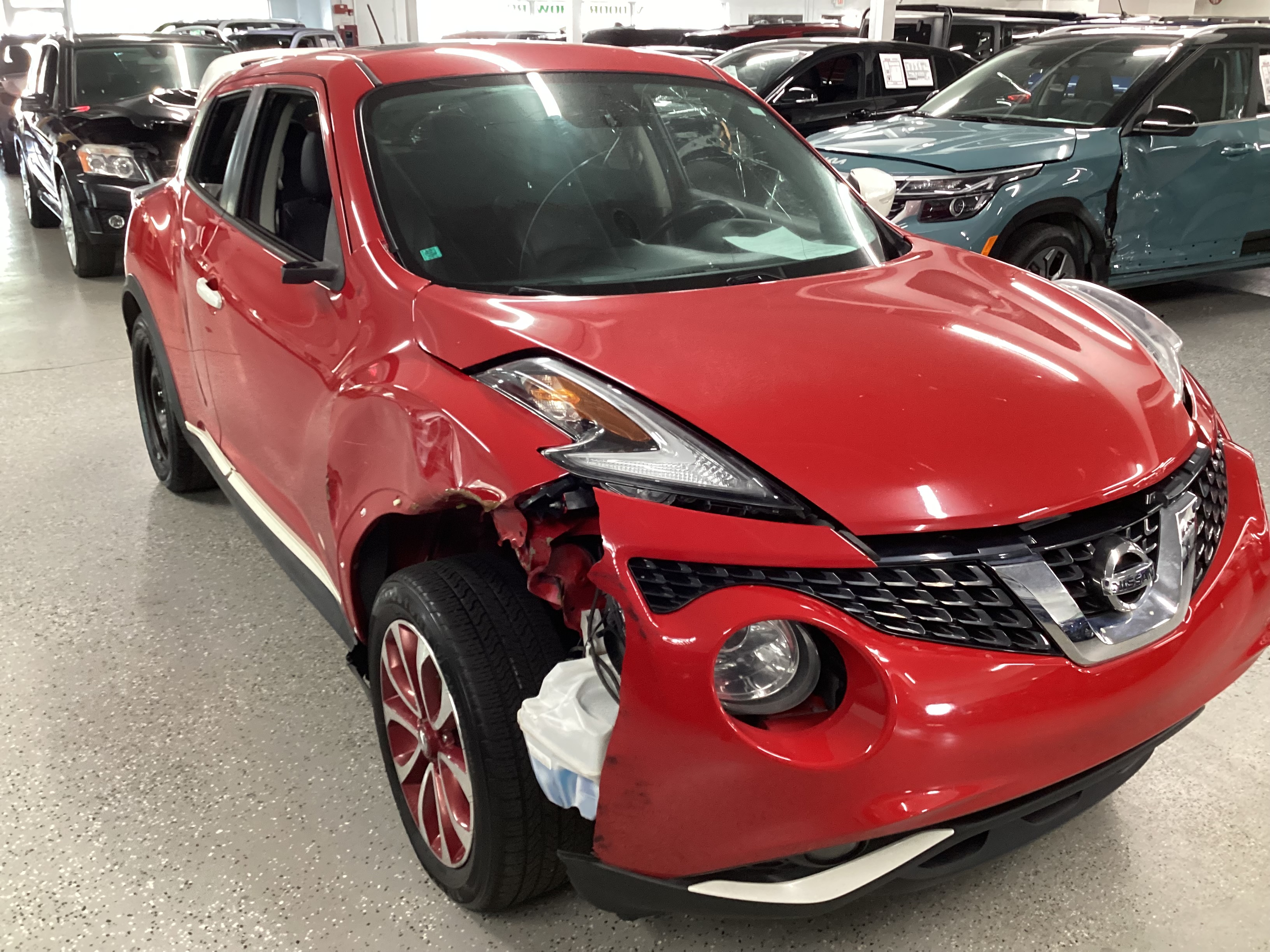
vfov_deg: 45.4
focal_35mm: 31
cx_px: 635
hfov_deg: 58.4
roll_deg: +0.0
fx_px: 1137
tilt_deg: -22.7
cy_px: 476
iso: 250
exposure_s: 1/33
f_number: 2.4
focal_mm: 3.3
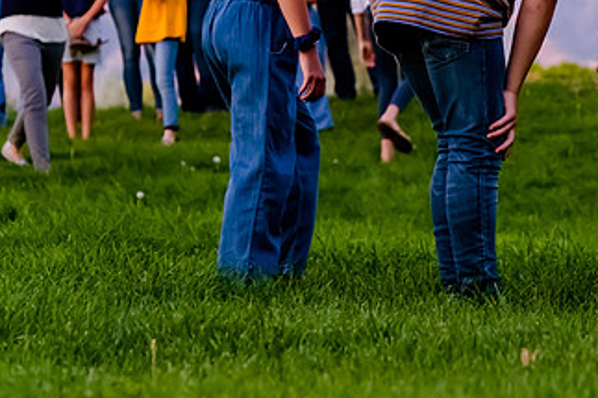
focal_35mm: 155
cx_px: 602
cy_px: 56
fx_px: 2573
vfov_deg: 8.8
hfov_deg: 13.1
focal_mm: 70
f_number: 4
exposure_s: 1/500
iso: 3200
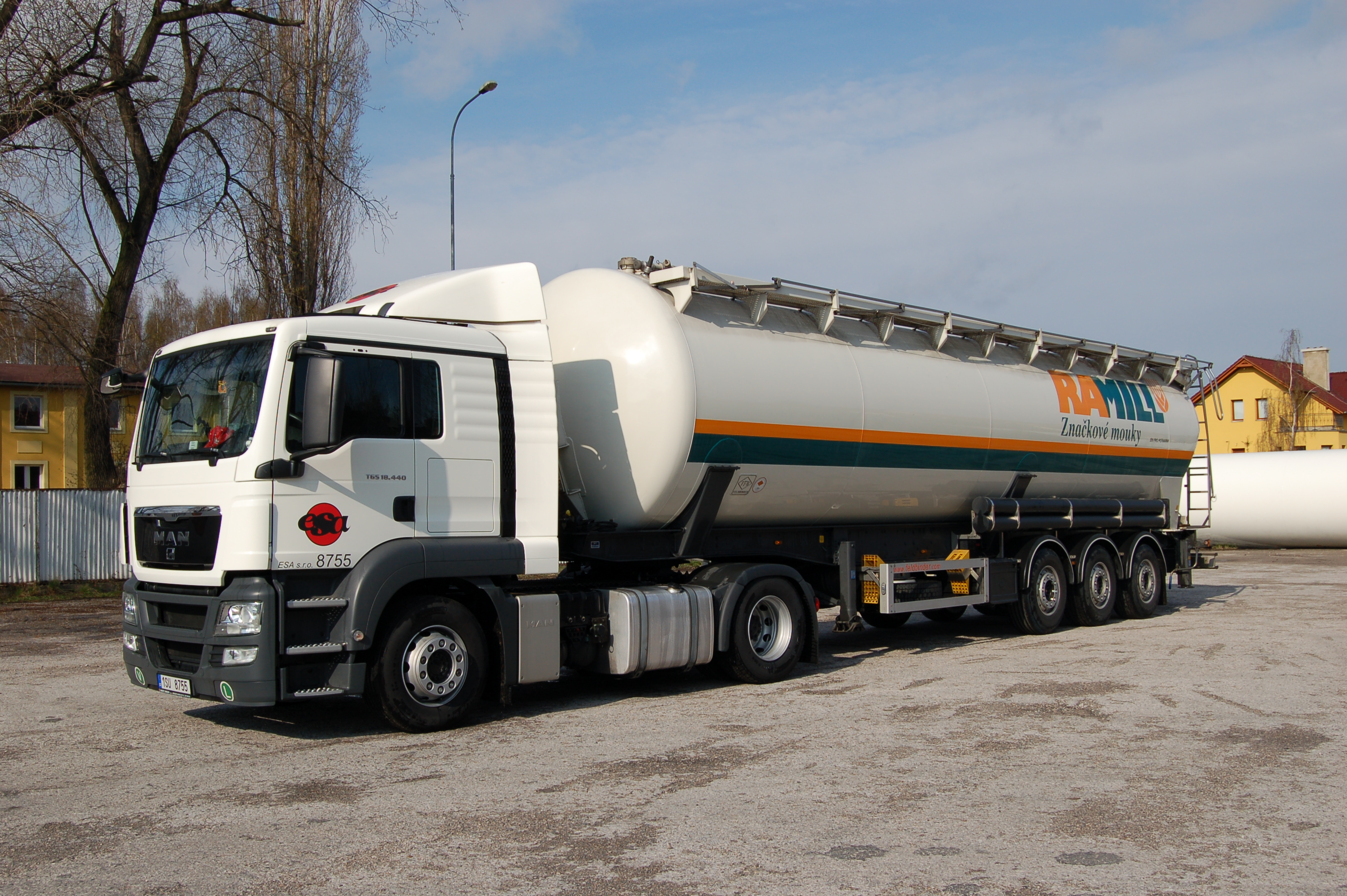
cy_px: 448
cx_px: 674
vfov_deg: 36.8
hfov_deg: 53.2
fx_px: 1346
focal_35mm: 36
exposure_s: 1/350
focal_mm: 24
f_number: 9.5
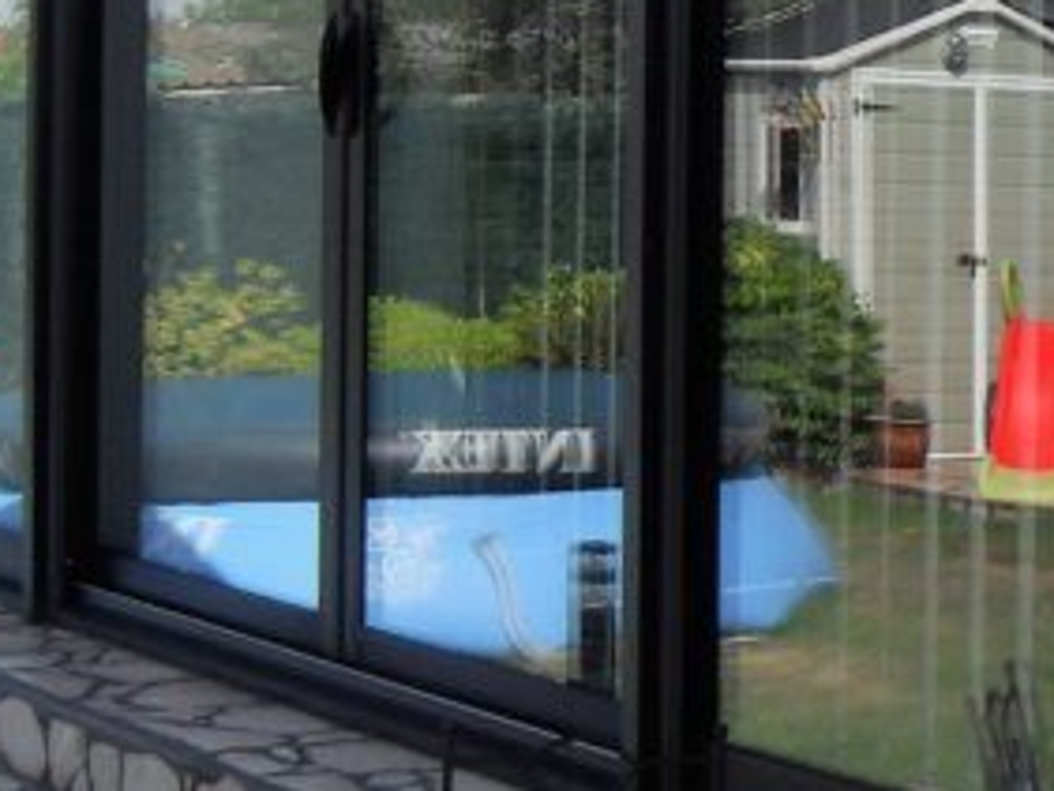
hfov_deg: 17.9
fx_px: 3107
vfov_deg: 14.4
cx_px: 1388
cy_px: 79
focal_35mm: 102
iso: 80
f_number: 7.1
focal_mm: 6
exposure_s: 1/180
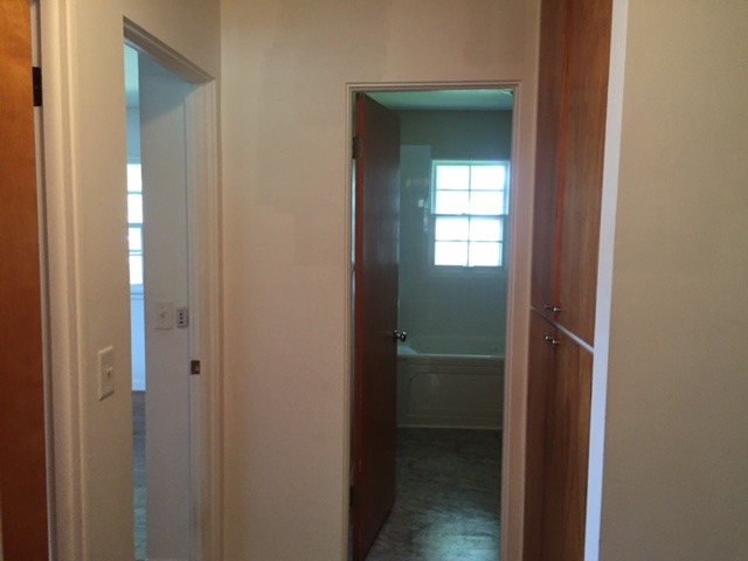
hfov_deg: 61.7
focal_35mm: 29
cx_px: 374
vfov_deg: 48.2
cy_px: 280
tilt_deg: -1.5
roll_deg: -2.6
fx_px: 627
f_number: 2.2
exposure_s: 1/30
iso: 200
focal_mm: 4.15
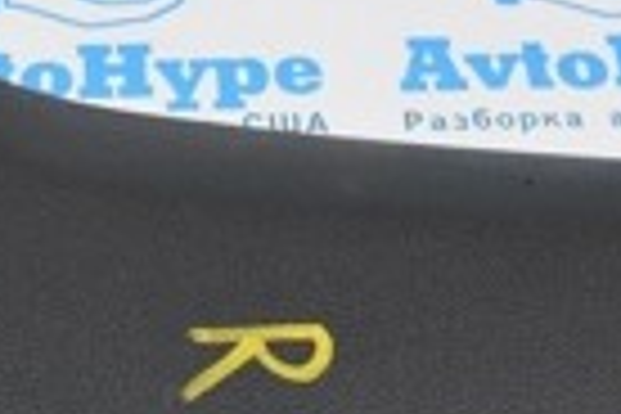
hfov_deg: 16.3
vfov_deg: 11.0
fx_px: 2156
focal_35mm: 125
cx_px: 148
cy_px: 241
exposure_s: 1/100
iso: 400
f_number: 4
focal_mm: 18
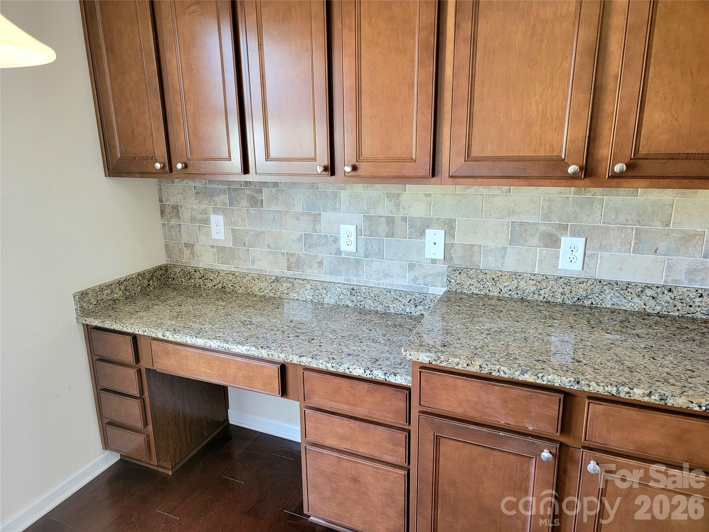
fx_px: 492
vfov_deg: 56.8
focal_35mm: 24
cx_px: 354
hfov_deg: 71.6
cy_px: 266
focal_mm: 6.7
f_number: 1.8
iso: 250
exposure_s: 1/40
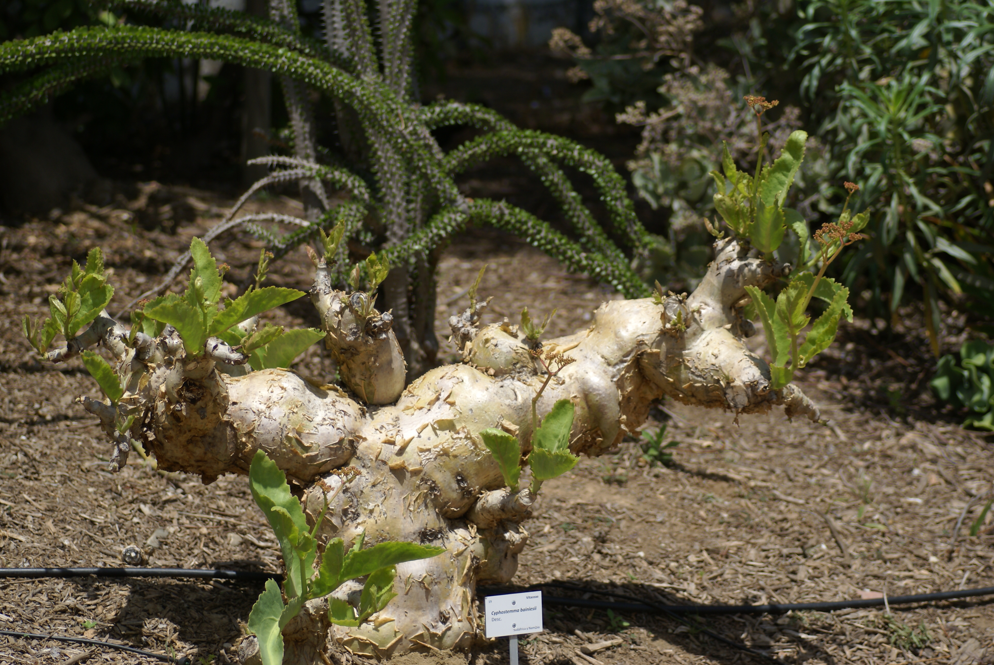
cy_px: 332
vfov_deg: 10.2
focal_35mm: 135
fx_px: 3732
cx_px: 497
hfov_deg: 15.2
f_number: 2.8
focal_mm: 90
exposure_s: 1/2000
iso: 100
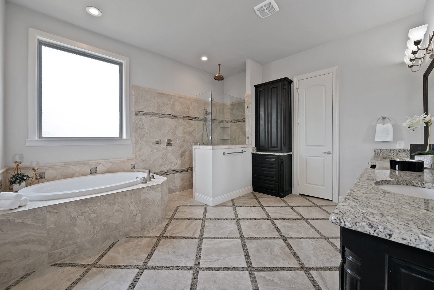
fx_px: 157
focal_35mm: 13
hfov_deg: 108.3
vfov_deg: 85.3
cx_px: 208
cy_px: 134
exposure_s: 1/8
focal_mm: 12
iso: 640
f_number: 9
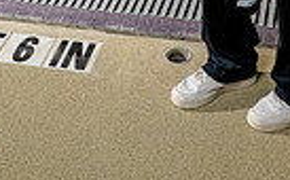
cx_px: 222
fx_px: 741
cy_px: -235
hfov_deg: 21.9
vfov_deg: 11.6
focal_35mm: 94
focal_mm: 28
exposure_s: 1/250
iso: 400
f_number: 8
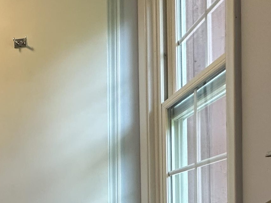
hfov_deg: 32.9
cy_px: 239
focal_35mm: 50
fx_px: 391
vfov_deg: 26.2
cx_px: -35
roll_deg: +0.7
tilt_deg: -1.5
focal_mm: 2.22
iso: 200
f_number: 2.2
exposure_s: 1/60
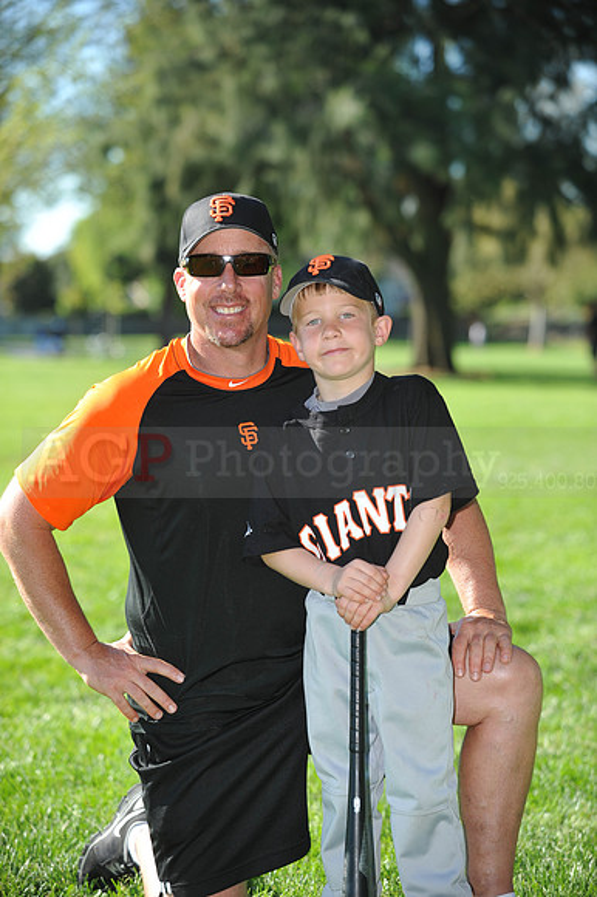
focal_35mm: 100
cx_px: 298
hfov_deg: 13.7
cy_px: 448
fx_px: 2490
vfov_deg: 20.4
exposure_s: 1/640
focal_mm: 100
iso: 200
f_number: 4
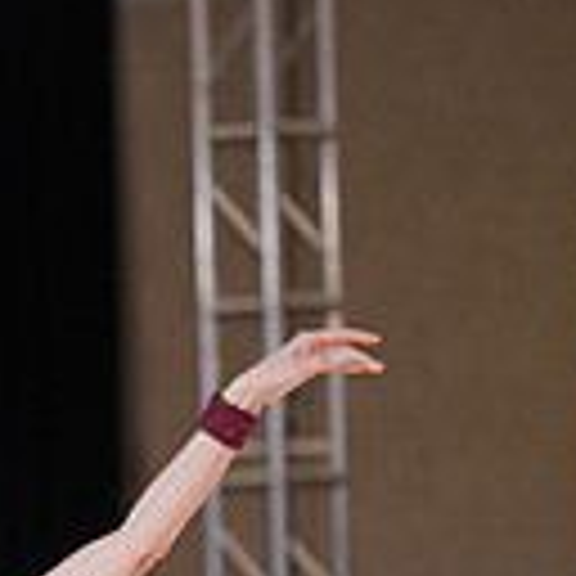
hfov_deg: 4.5
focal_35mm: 384
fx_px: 7229
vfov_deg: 4.5
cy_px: 922
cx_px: -254
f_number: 2
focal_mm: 100
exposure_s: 1/500
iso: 800
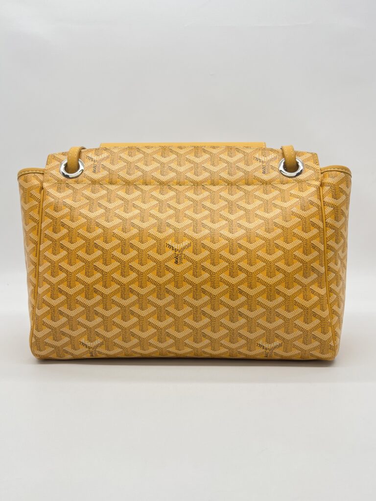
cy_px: 250
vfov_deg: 67.3
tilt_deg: -7.1
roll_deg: +0.4
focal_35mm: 26
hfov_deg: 53.1
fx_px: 377
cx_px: 188
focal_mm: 5.7
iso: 40
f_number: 1.5
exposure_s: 1/193
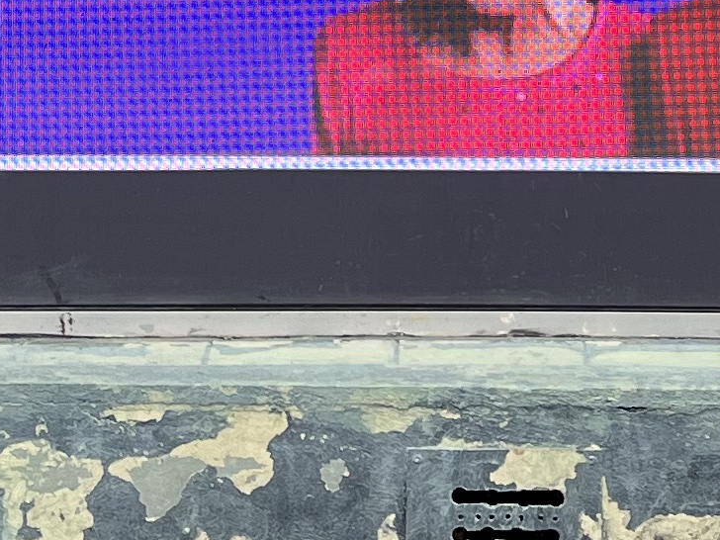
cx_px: 506
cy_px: -338
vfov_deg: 9.9
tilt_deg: -1.0
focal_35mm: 144
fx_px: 2995
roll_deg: -0.6
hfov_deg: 13.7
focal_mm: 5.1
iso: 50
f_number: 1.6
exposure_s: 1/615
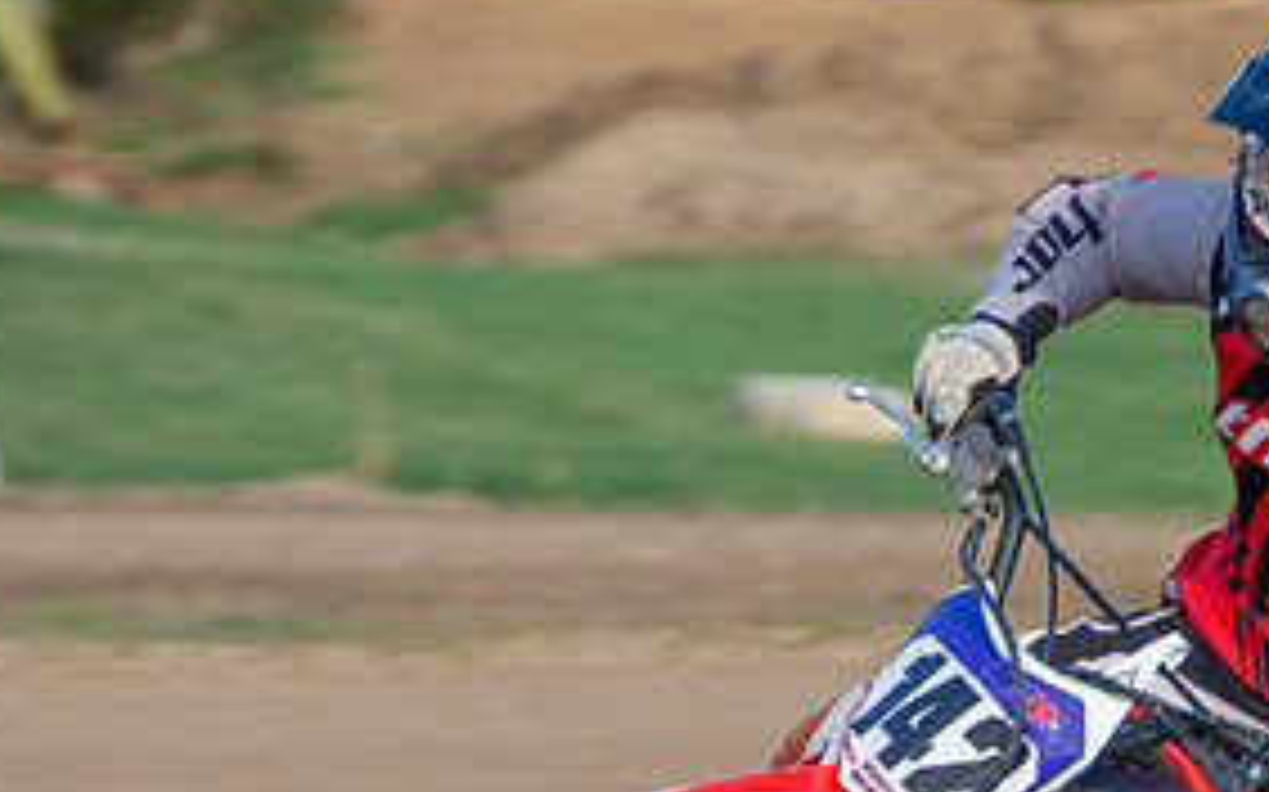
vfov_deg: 2.2
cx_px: 1115
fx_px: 20155
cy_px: 914
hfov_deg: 3.6
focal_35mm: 583
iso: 200
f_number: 6.3
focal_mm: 165
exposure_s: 1/400
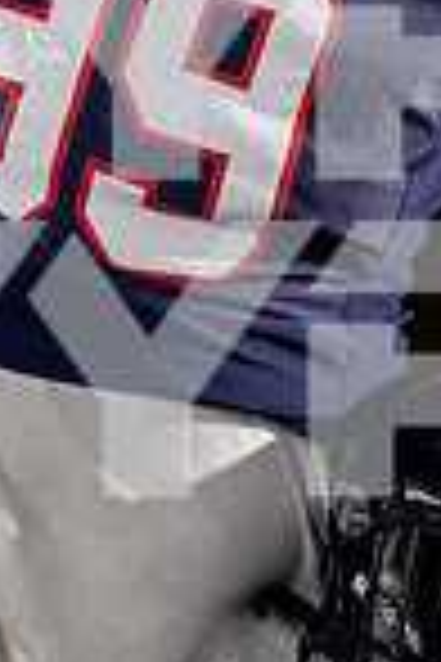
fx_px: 1580
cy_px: 45
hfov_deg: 15.9
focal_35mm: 86
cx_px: 266
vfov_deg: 22.9
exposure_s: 1/250
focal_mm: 28
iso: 640
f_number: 5.6
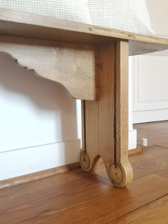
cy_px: 112
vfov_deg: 54.0
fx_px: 220
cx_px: 84
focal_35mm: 34
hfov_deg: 41.8
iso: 250
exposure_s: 1/36
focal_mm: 5.58
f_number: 1.8
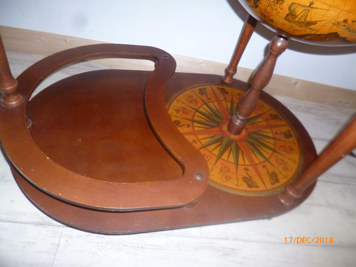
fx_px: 247
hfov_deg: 71.6
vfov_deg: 56.8
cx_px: 178
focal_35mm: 24
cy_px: 134
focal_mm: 4.3
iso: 200
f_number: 2.5
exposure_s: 1/60
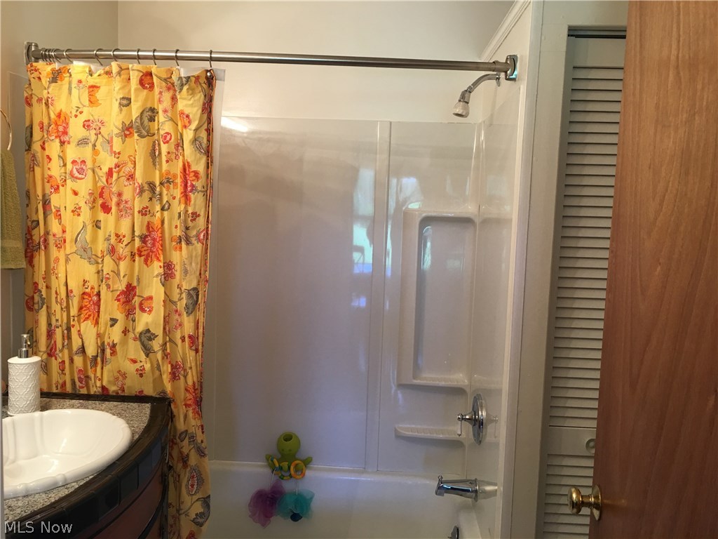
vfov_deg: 48.2
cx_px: 359
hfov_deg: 61.7
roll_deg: -2.5
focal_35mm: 29
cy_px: 270
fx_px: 602
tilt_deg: -3.4
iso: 32
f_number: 2.2
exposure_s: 1/15
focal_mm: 4.15
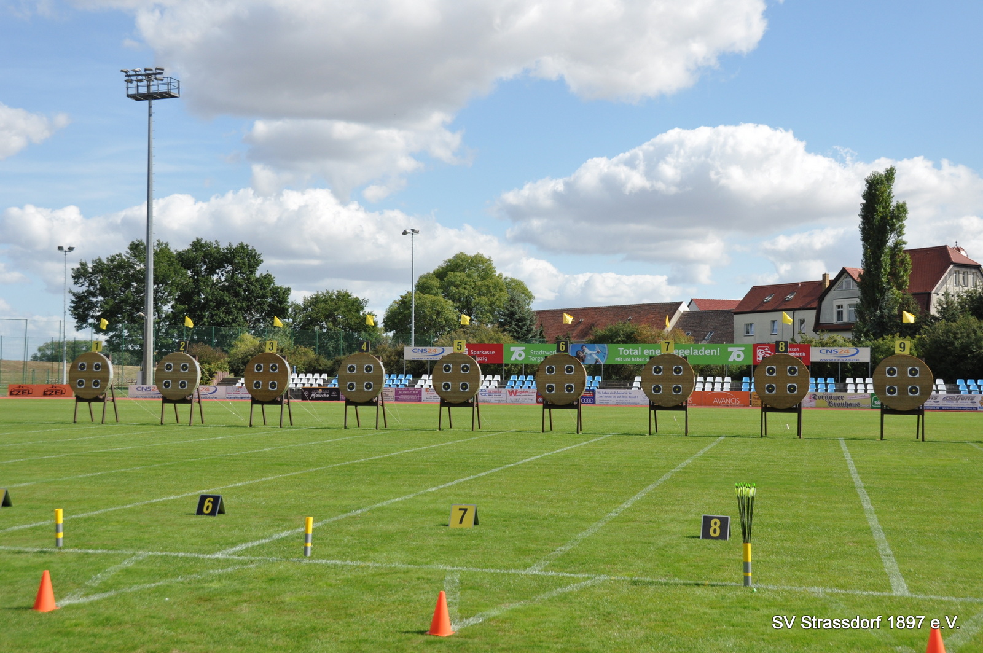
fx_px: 1186
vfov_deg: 30.8
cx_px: 492
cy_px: 326
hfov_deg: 45.0
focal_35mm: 44
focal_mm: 29
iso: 400
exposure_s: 1/1600
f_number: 6.3
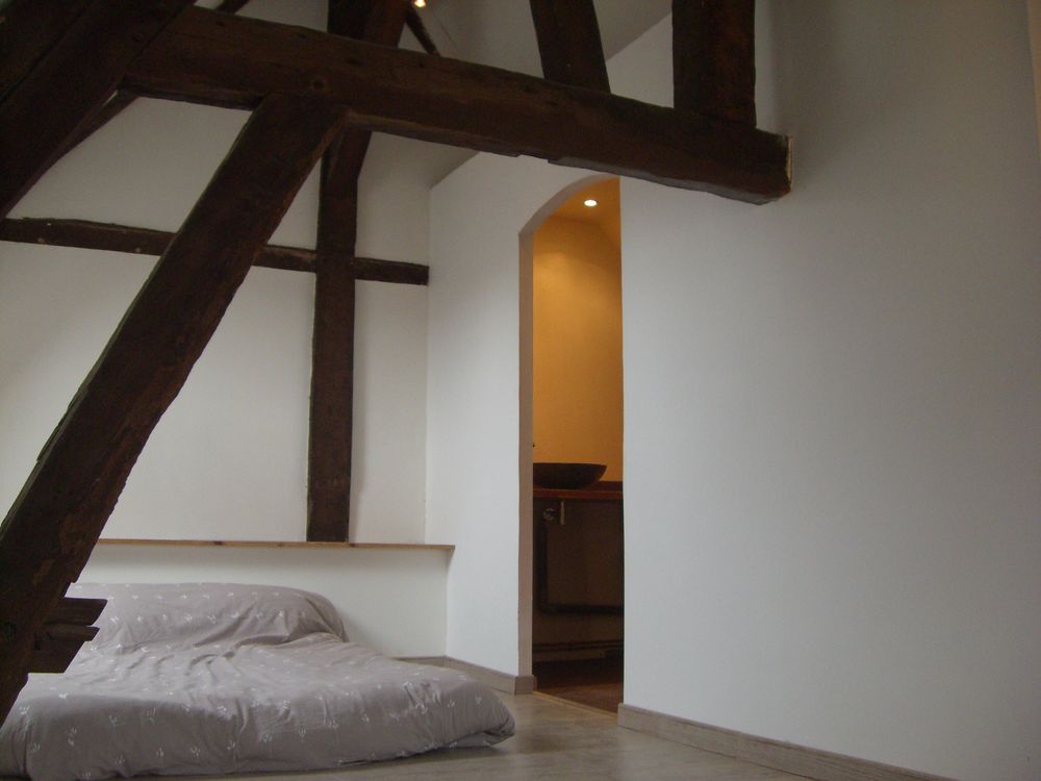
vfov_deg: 37.7
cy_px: 390
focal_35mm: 38
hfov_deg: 49.0
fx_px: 1143
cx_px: 520
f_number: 2.7
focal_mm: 6.2
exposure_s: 1/100
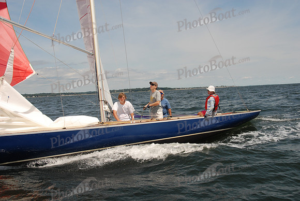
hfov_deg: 49.5
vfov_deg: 34.3
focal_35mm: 39
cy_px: 100
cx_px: 150
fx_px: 325
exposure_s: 1/640
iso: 200
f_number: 7.1
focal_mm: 26
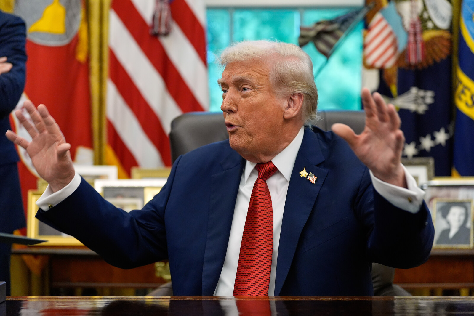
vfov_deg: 16.7
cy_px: 158
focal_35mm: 82
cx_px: 237
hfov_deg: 24.8
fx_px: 1080
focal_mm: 82
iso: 3200
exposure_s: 1/400
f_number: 2.8
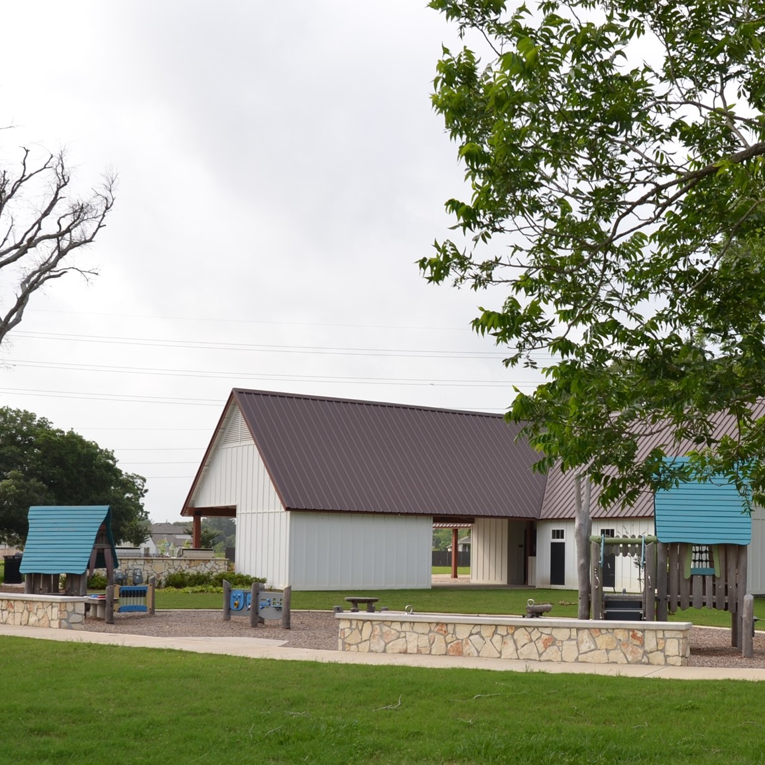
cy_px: 476
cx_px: 566
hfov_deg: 34.7
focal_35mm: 48
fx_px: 1200
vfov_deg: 35.2
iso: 100
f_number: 6.3
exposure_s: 1/200
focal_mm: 20
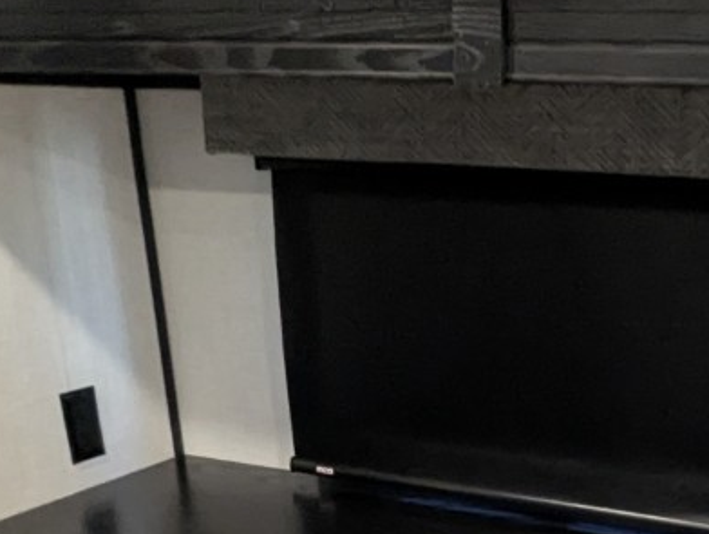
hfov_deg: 32.0
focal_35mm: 57
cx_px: 643
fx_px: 1169
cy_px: 615
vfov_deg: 23.8
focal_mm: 2.35
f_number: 2.2
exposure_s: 1/31.4
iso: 524
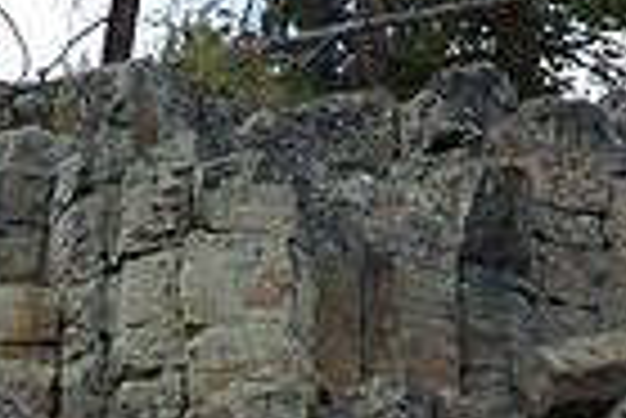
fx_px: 7607
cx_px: 311
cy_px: 652
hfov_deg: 4.7
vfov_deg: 3.1
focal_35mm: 437
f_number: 7.1
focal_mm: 70
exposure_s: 1/200
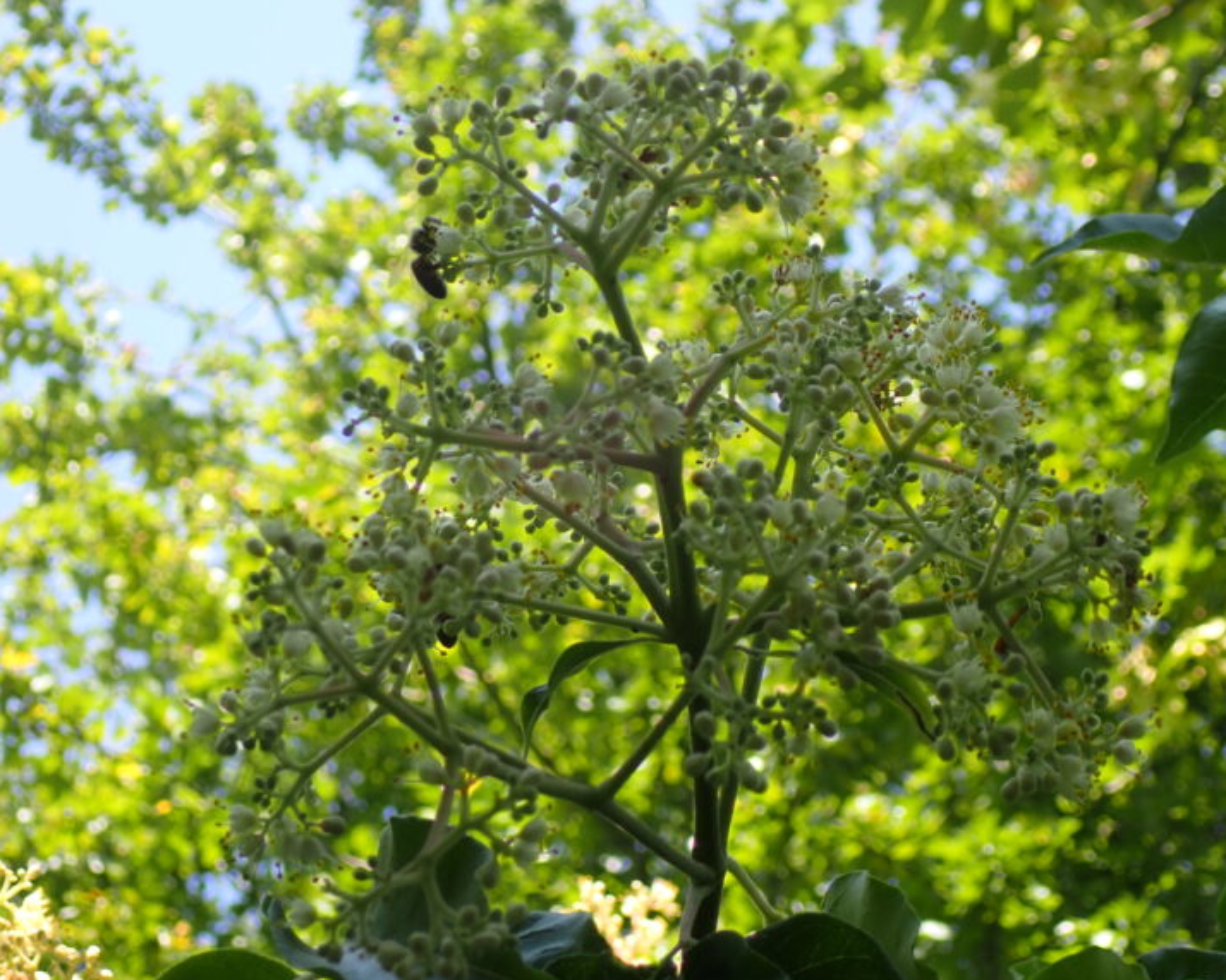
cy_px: 489
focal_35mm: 105
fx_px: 3809
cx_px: 586
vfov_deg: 14.7
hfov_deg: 18.3
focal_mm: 18
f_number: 4.9
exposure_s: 1/125
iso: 125
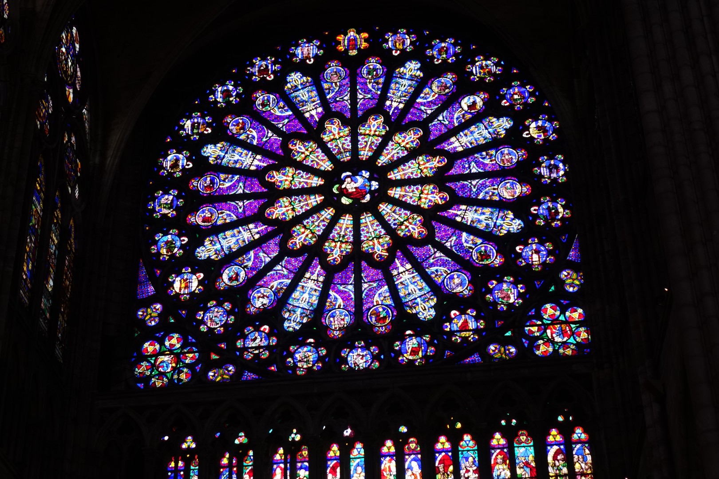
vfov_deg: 20.9
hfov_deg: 31.0
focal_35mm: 65
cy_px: 240
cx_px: 360
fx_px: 1298
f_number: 2.8
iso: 250
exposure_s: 1/80
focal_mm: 23.79
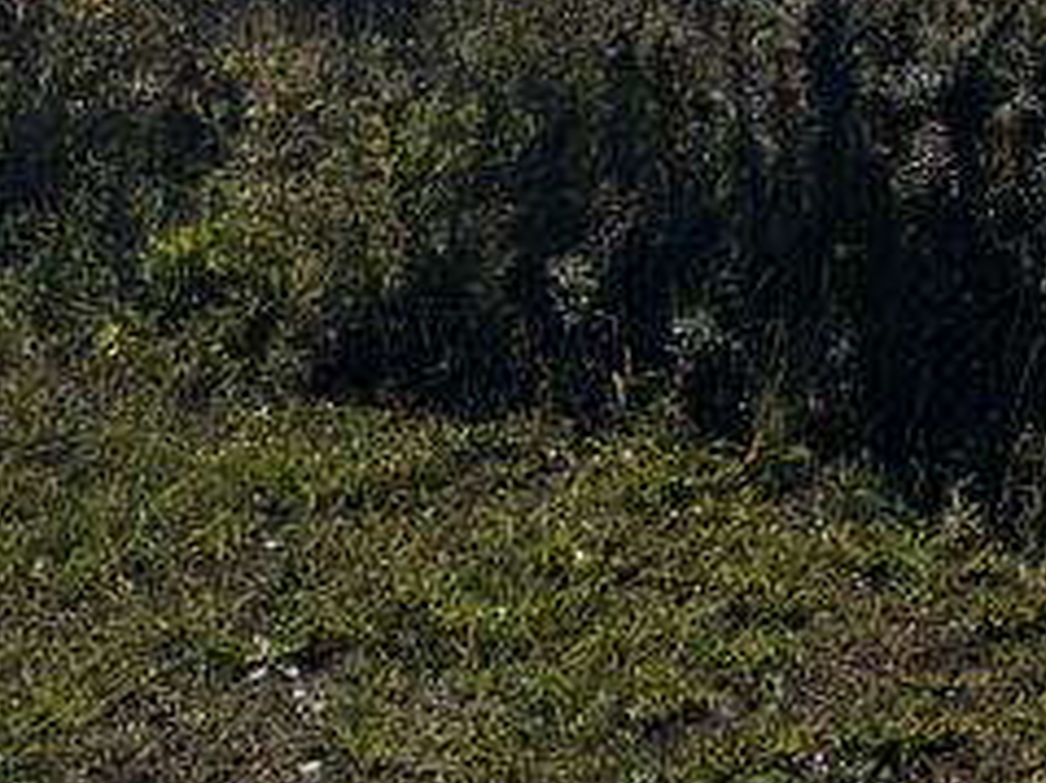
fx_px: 3111
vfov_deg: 13.3
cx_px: 1742
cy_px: -516
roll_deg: +0.4
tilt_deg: -1.2
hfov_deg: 16.6
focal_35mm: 103
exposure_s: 1/12346
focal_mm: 6.76
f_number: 1.78
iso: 64
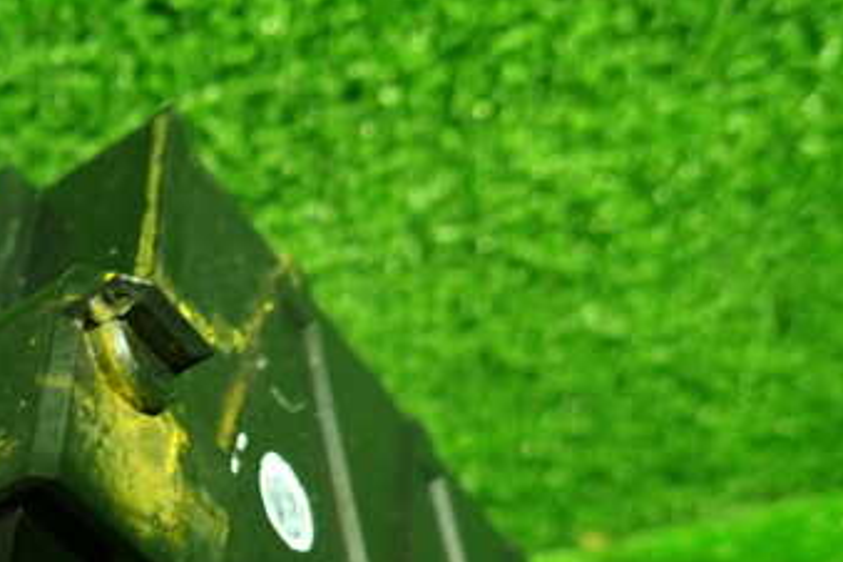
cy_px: 515
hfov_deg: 40.3
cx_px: 124
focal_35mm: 46
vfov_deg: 28.1
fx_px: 1077
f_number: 2
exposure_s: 1/30
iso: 500
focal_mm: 4.5
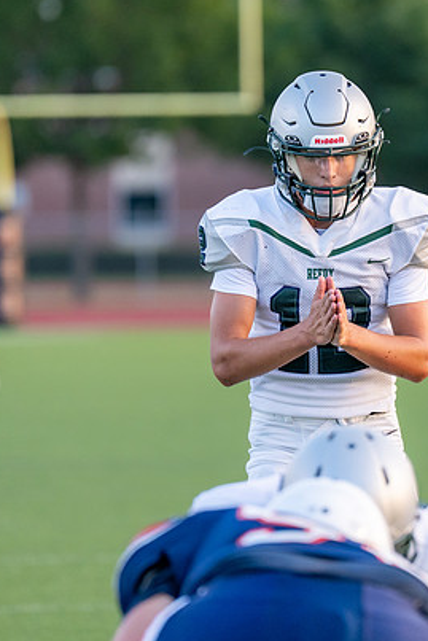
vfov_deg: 4.4
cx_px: 324
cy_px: 283
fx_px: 8320
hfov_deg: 2.9
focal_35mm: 467
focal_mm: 200
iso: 640
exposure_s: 1/1000
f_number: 2.8
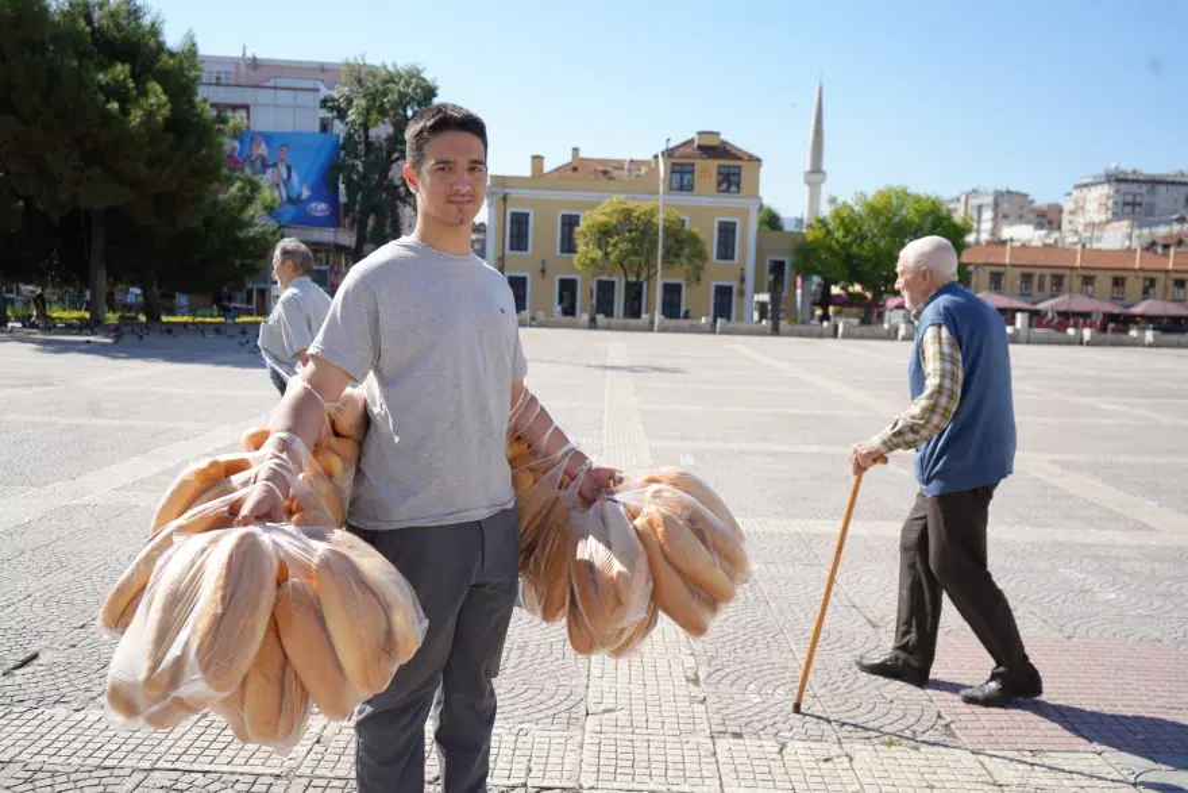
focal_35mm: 32
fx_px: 1056
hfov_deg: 58.7
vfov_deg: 41.1
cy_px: 396
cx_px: 594
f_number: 4.5
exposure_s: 1/500
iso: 100
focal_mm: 32
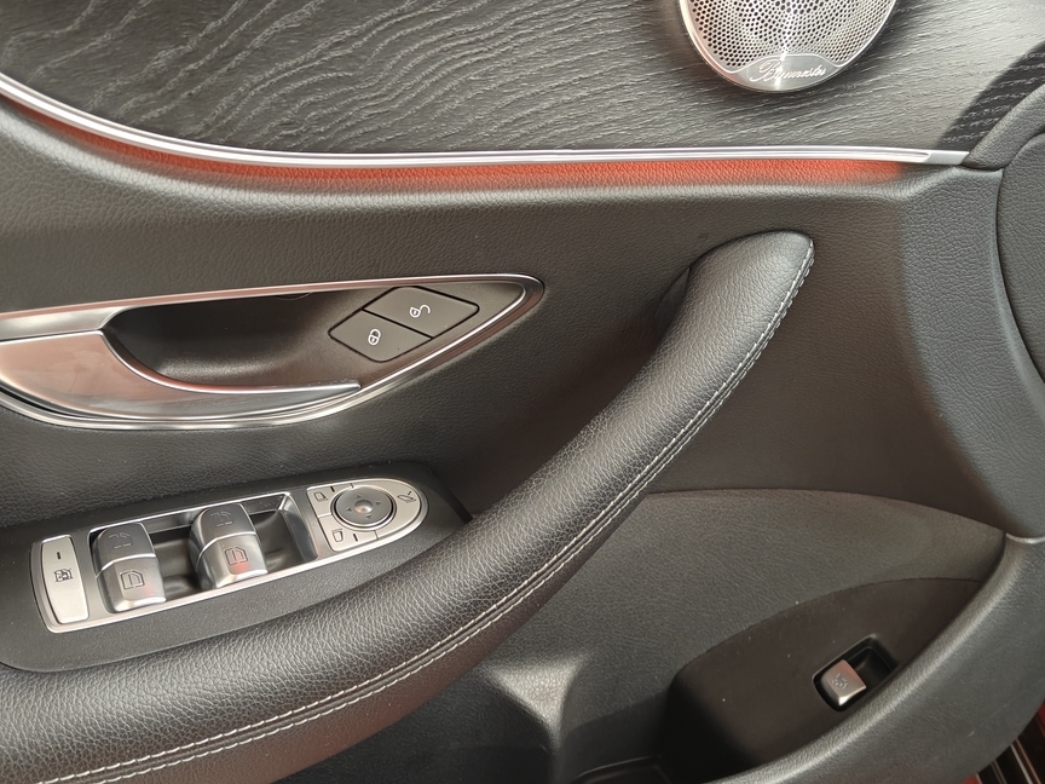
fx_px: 1208
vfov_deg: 35.6
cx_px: 570
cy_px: 264
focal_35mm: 40
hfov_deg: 46.7
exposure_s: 1/23
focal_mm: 5.59
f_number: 1.8
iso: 200
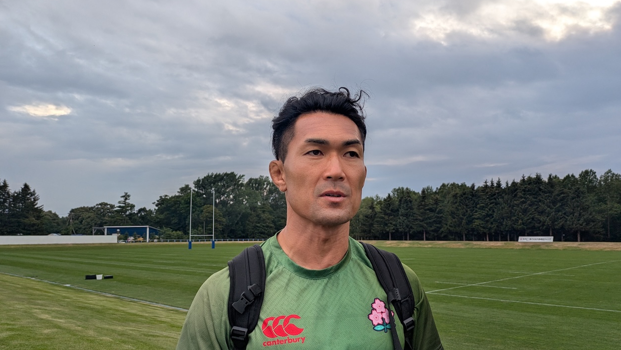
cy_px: 201
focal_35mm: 28
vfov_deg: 41.4
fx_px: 461
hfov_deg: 67.9
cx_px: 310
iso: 48
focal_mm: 5.43
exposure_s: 1/1110
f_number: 1.89
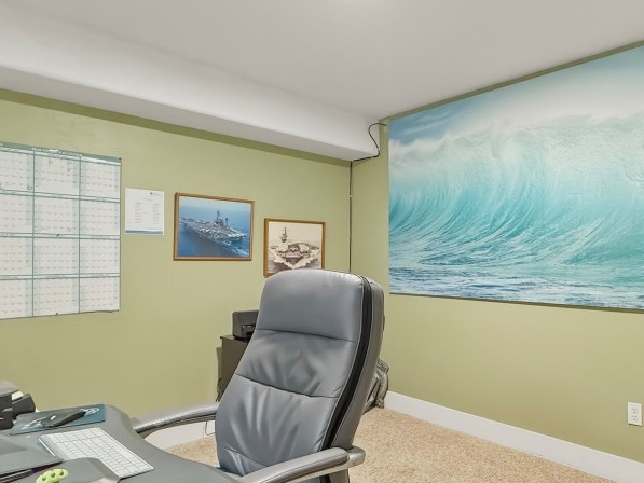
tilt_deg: +1.0
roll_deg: +0.1
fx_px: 447
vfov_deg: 56.8
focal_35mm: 24
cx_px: 421
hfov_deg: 69.9
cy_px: 256
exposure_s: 1/60
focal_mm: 2.2
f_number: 2.2
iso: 640
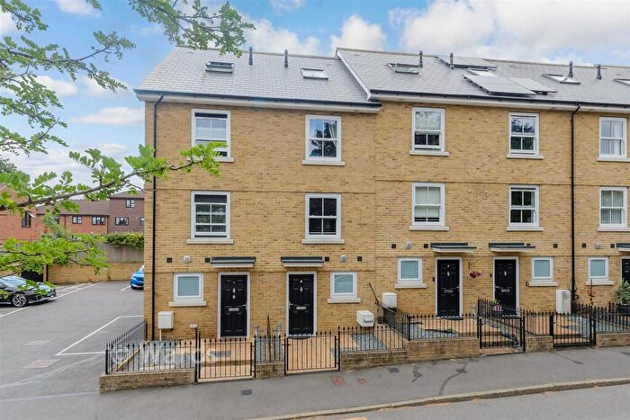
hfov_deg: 104.2
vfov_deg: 81.2
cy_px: 210
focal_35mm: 14
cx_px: 315
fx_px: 245
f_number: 8
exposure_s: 1/250
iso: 100
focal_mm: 14
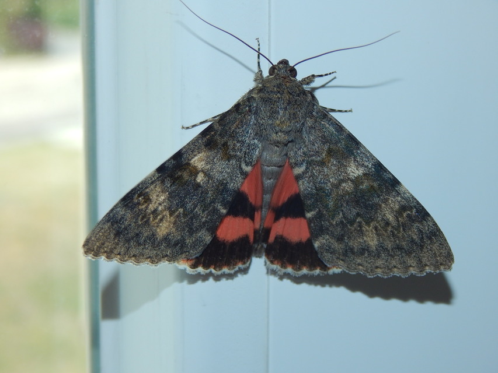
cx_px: 249
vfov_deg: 14.2
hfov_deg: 18.9
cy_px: 186
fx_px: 1496
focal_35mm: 104
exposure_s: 1/50
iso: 125
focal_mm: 18.7
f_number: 9
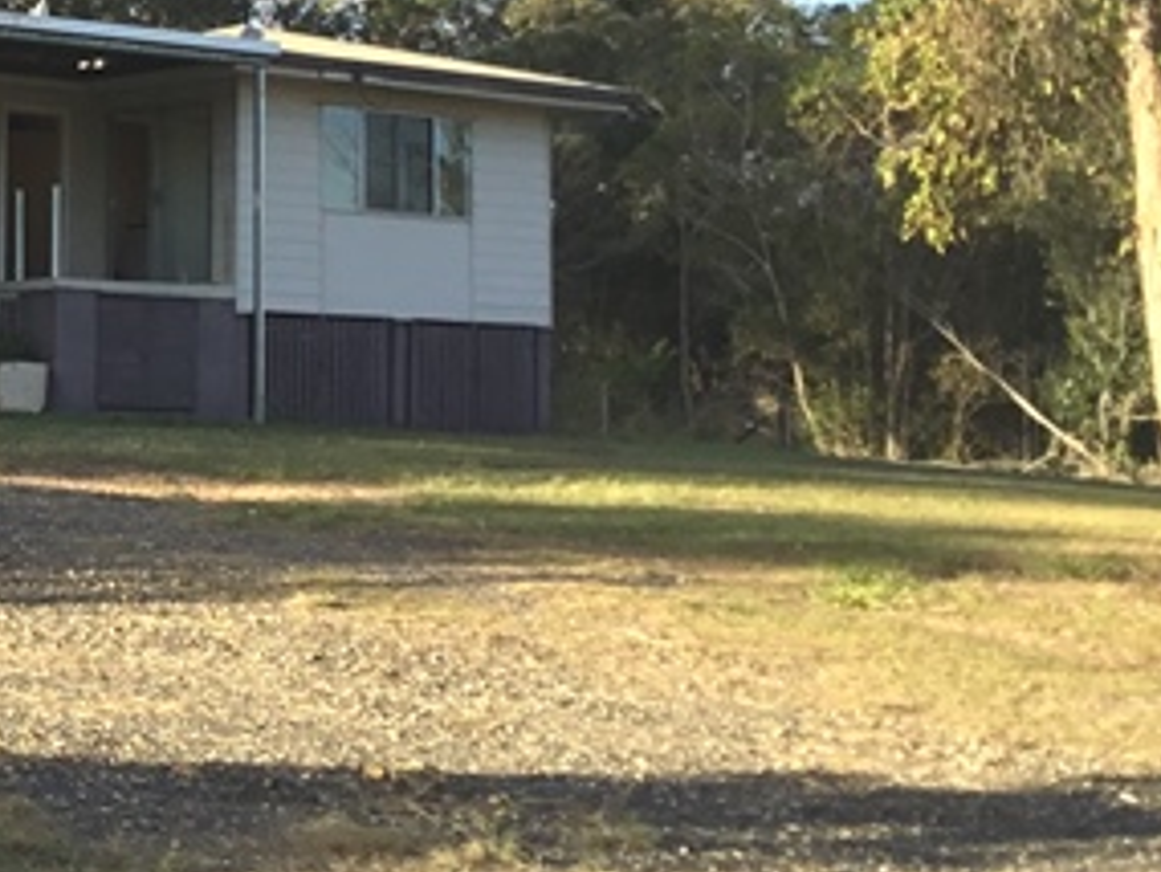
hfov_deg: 20.8
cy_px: 249
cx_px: -269
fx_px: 2919
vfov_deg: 16.9
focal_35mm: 87
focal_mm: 3.3
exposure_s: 1/509
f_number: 2.4
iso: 25
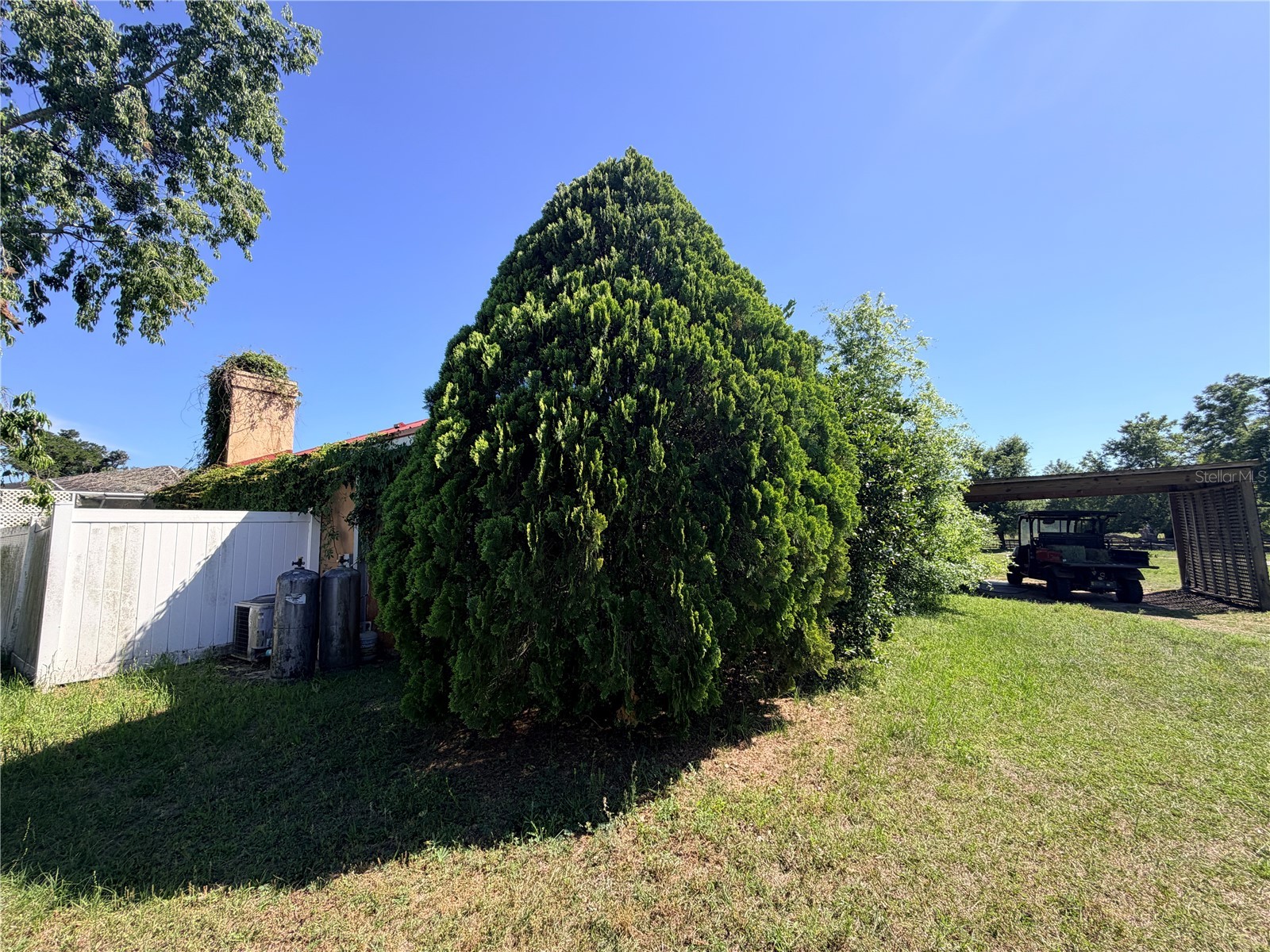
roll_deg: +2.2
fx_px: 514
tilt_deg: +6.6
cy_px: 476
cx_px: 635
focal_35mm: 14
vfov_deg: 85.7
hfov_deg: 102.1
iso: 32
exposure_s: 1/770
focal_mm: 2.22
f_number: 2.2
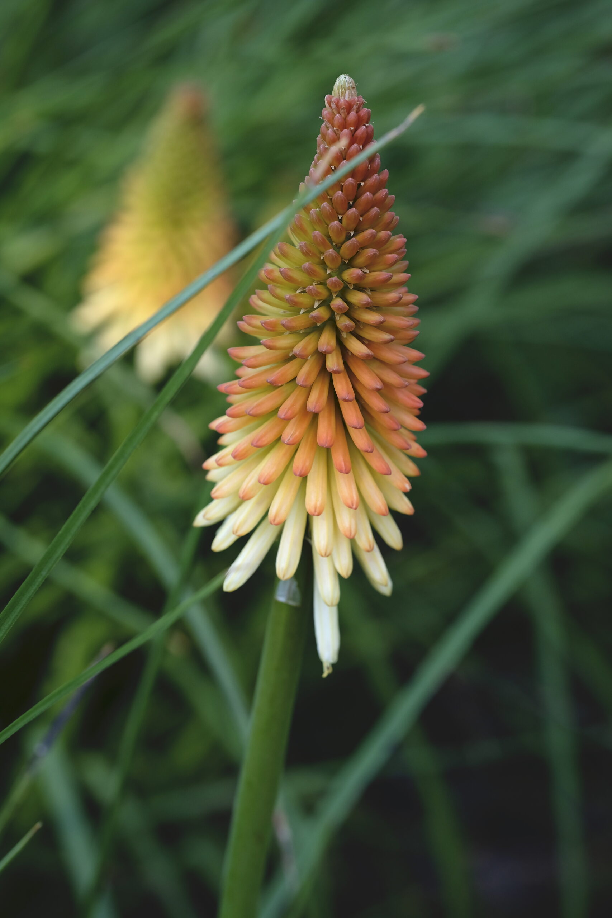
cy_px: 459
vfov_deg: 17.1
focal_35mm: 120
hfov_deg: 11.4
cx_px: 306
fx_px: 3059
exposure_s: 1/200
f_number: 5.6
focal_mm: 80
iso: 400
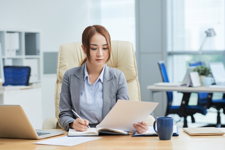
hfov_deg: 20.8
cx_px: 112
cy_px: 75
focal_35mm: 98
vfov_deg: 14.0
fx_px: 613
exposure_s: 1/125
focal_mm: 98
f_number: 4
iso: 100
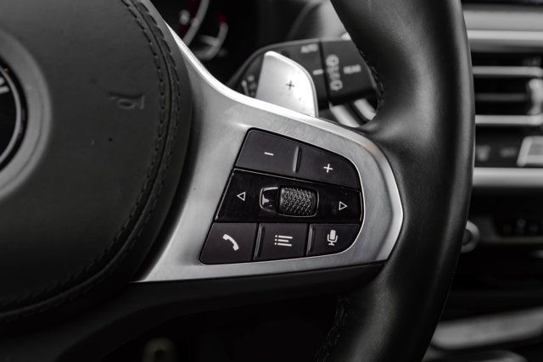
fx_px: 679
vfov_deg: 29.9
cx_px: 272
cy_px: 181
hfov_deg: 43.6
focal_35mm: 45
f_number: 7.1
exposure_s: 1/200
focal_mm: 45
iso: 640
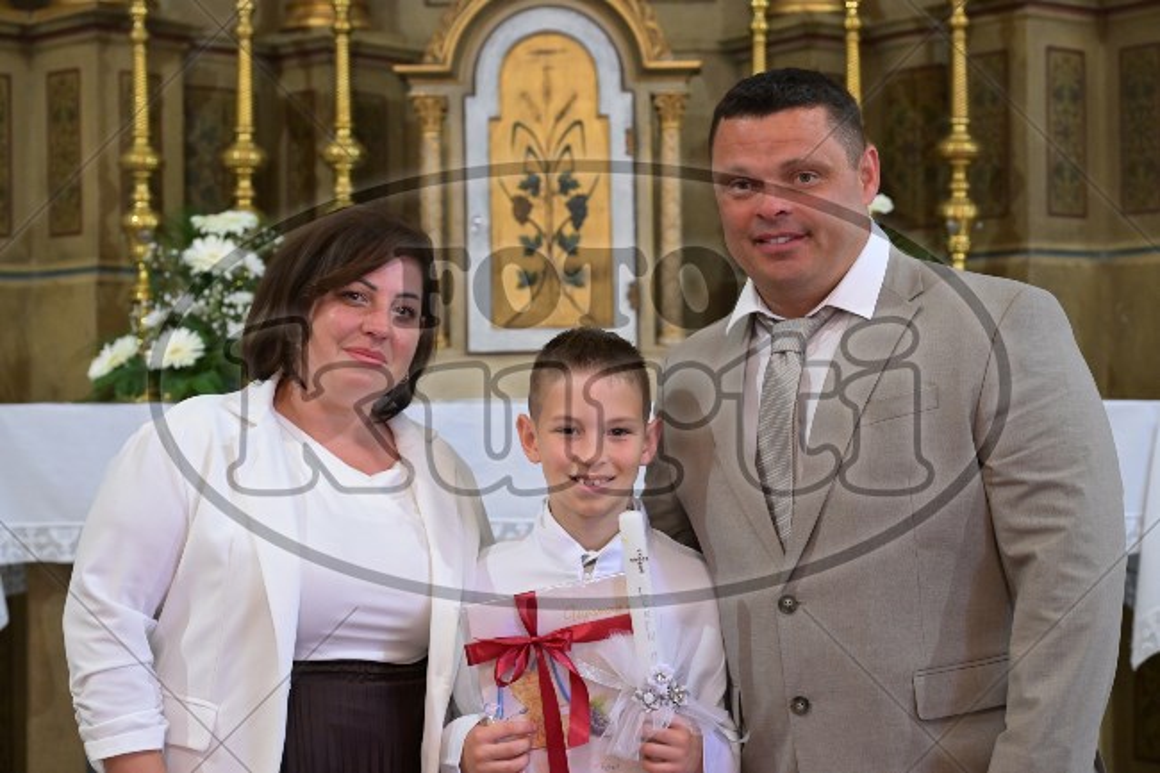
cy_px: 386
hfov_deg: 28.5
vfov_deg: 19.2
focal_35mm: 71
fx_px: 2287
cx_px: 580
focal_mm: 71
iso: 5000
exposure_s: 1/125
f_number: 5
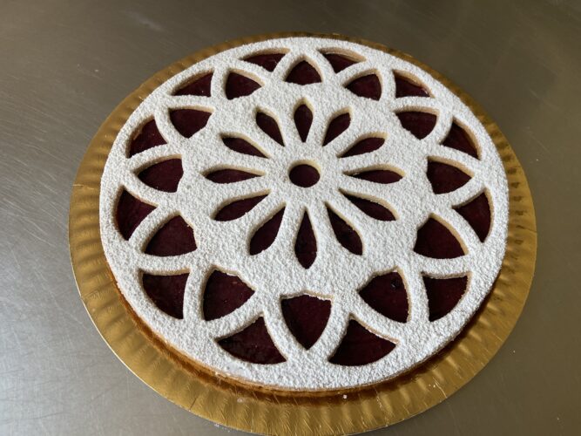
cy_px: 218
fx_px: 436
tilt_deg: -61.5
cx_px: 290
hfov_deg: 67.3
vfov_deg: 53.0
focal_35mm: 26
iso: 50
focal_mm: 4.25
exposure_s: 1/122
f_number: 1.8
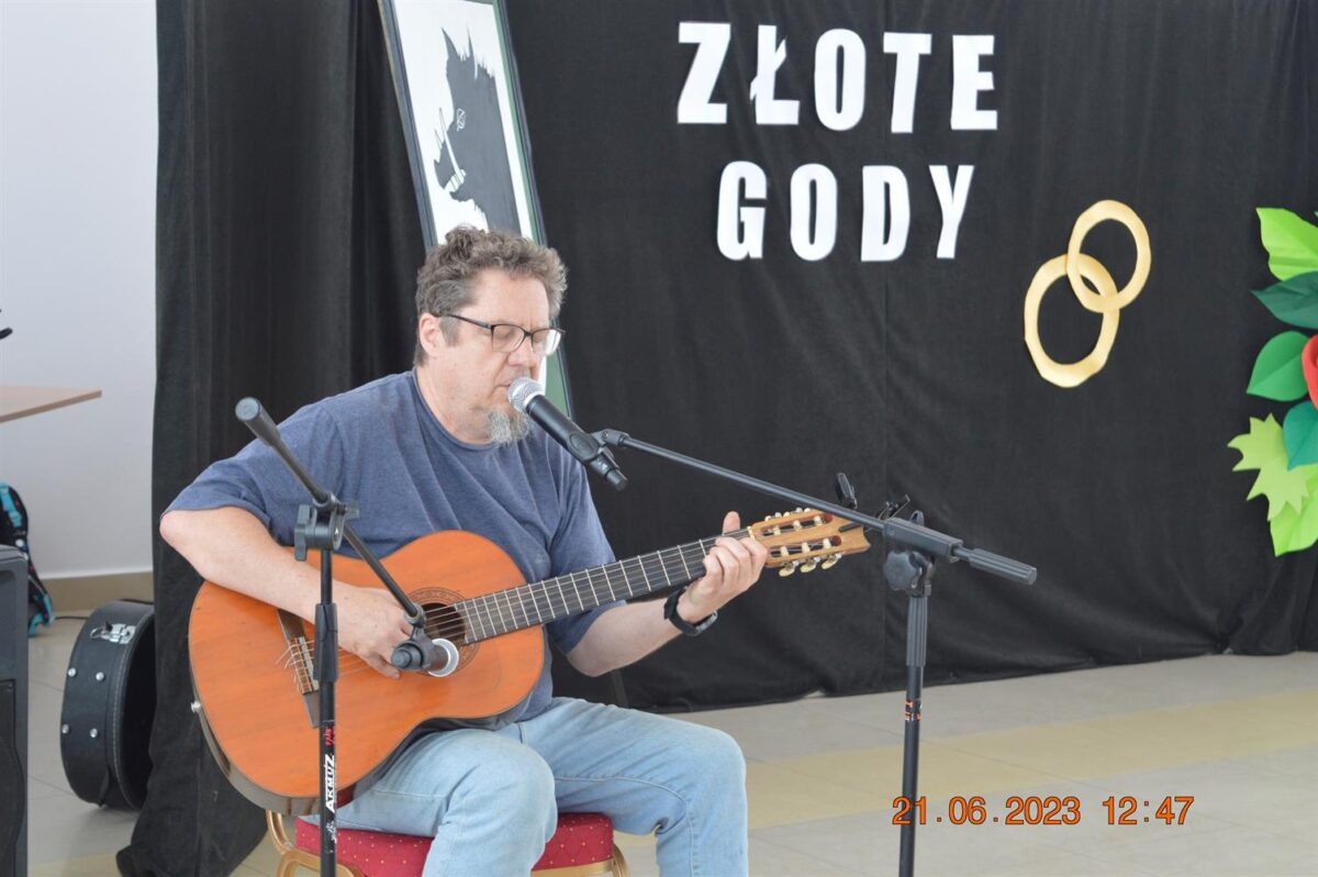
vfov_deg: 16.5
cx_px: 659
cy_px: 438
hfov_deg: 24.6
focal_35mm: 82
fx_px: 3018
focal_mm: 55
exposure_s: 1/60
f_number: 5.6
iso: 720
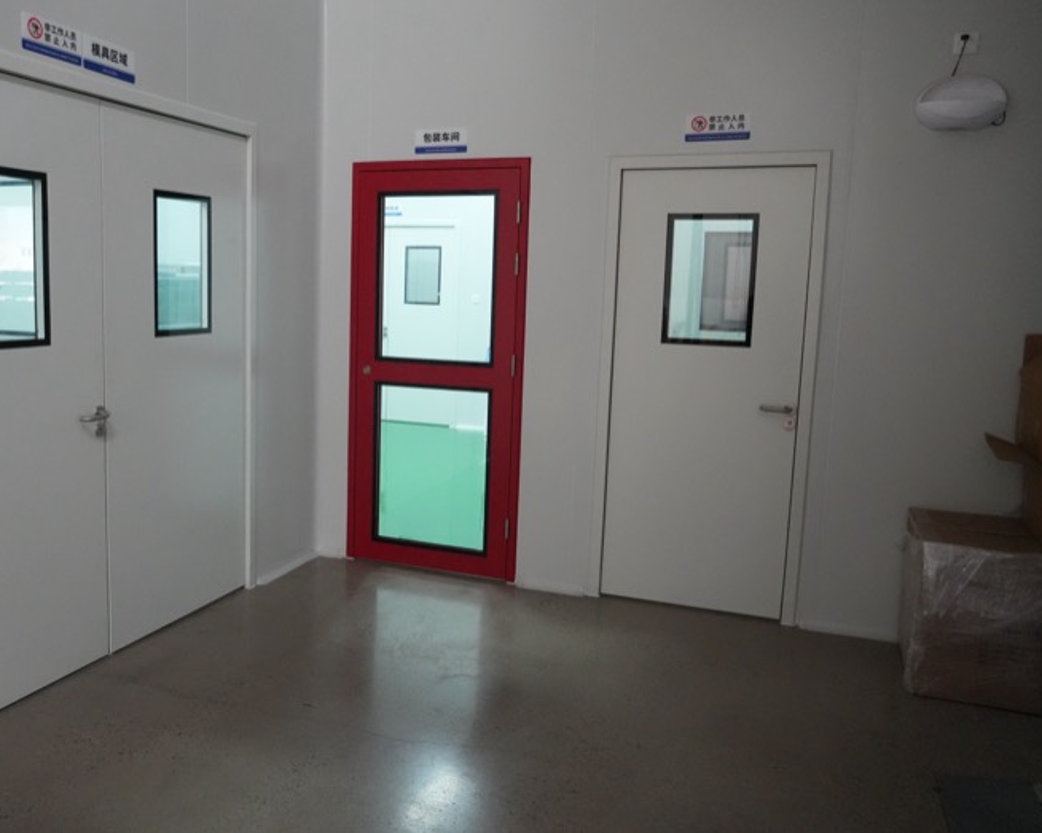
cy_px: 410
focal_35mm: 31
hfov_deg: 56.7
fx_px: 956
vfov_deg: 47.1
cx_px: 409
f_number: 3.5
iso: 4000
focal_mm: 18
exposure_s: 1/200
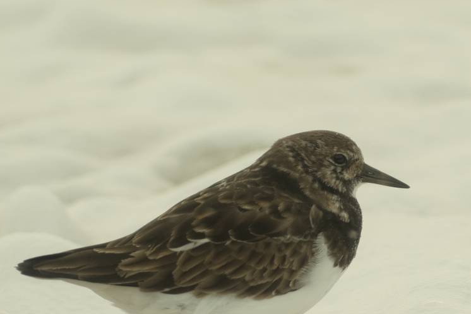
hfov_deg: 2.1
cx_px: 369
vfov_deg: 1.4
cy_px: 191
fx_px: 12630
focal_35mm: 965
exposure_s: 1/1300
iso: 640
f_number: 6.4
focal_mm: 300
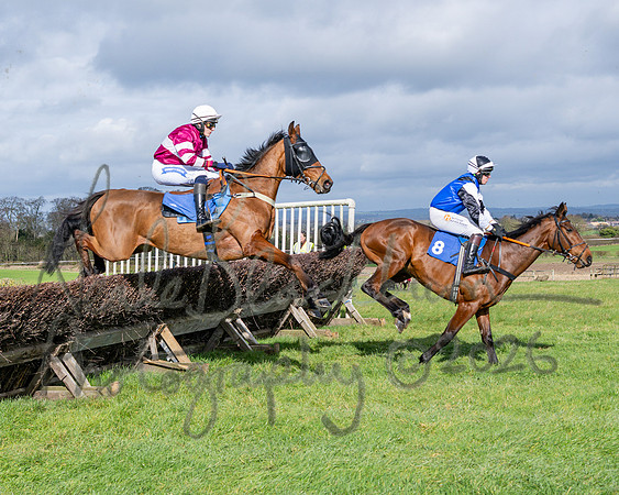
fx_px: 1185
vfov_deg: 23.6
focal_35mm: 65
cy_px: 236
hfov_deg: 29.3
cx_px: 314
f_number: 4
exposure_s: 1/2000
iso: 200
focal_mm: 35
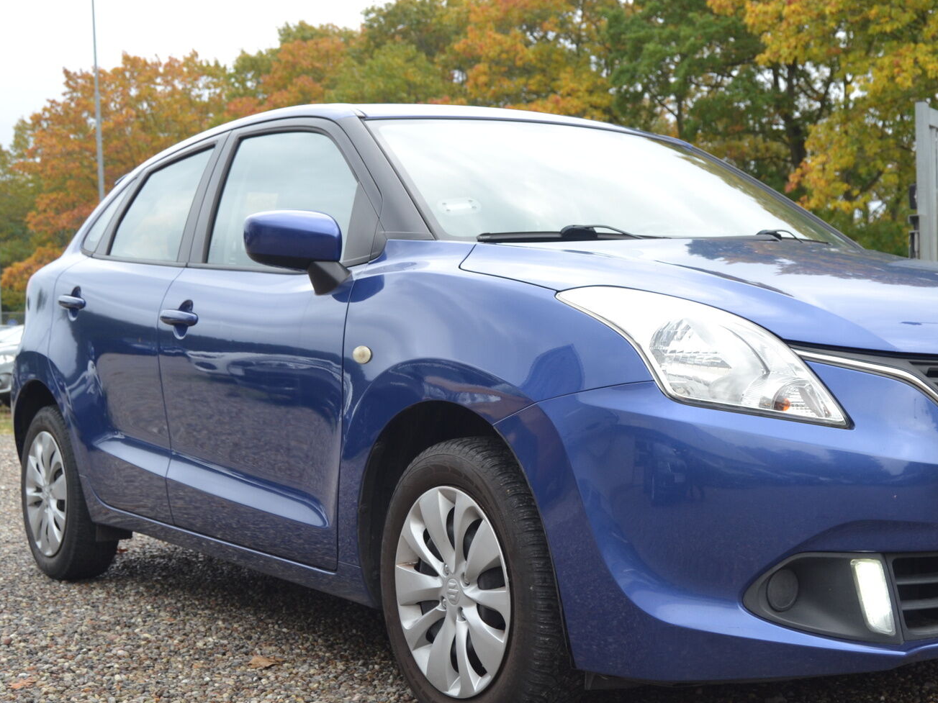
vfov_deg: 28.5
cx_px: 574
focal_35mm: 51
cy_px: 415
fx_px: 1382
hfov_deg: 37.3
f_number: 5.6
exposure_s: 1/125
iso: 200
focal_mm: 24
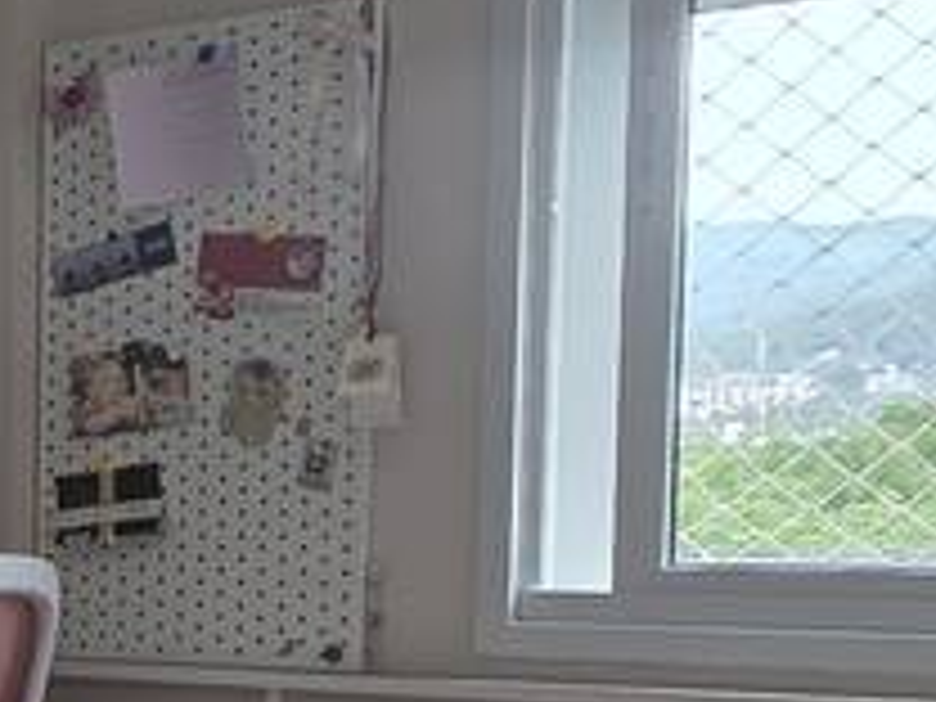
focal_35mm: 90
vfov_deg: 16.0
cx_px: -918
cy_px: 742
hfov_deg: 16.6
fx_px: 2434
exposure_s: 1/120
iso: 32
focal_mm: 2.2
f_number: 1.9
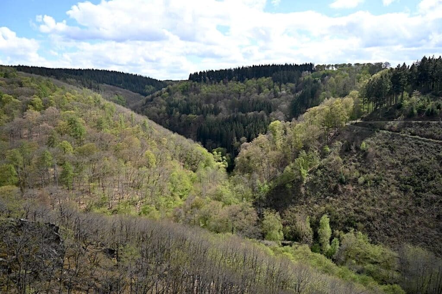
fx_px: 295
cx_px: 221
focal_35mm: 24
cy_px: 147
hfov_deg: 73.8
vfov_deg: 53.1
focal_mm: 24
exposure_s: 1/320
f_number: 6.3
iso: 100
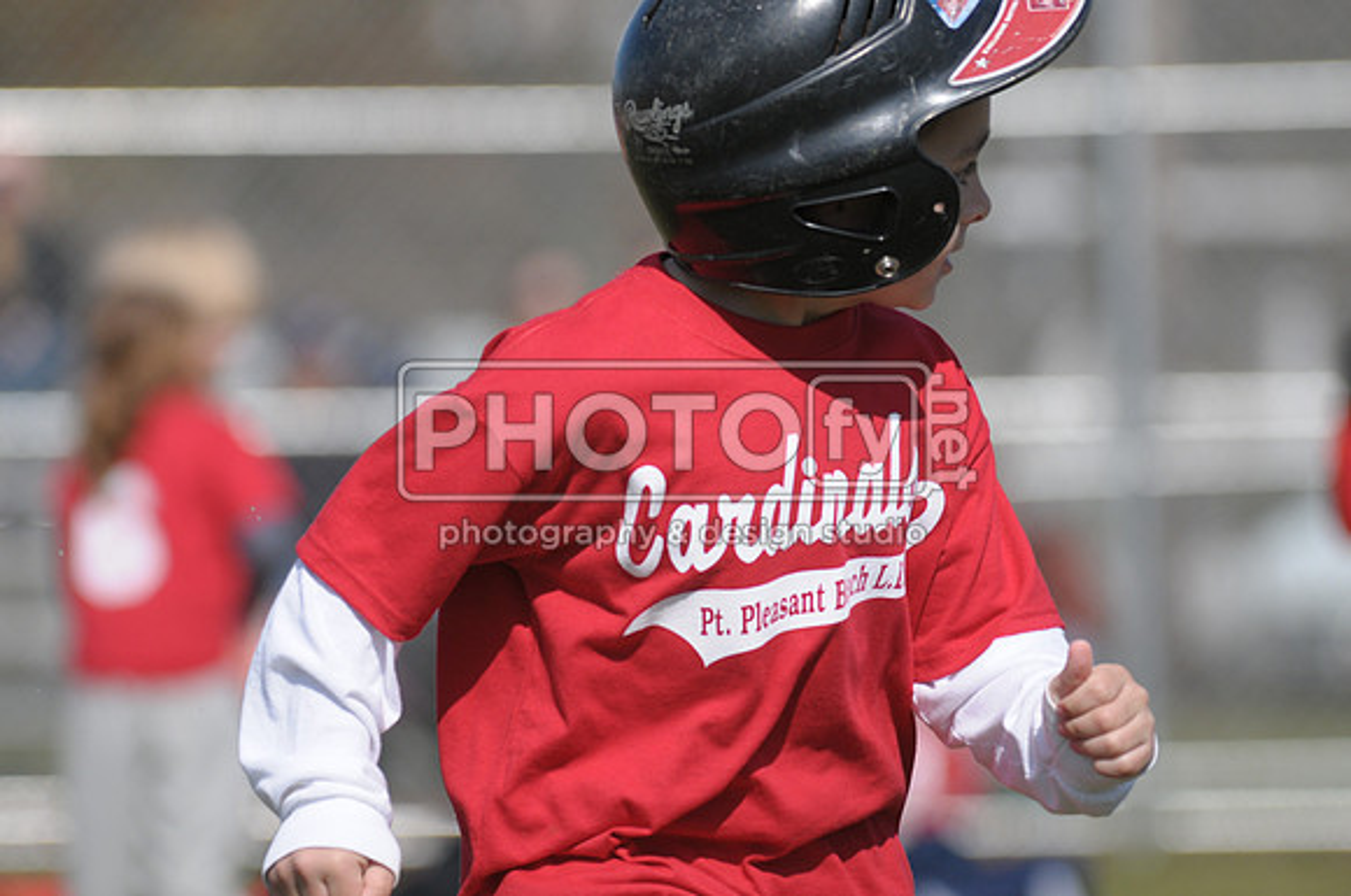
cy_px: 448
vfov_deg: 4.4
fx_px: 11805
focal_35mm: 315
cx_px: 676
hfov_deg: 6.6
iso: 400
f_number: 4
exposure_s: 1/4000
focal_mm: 210
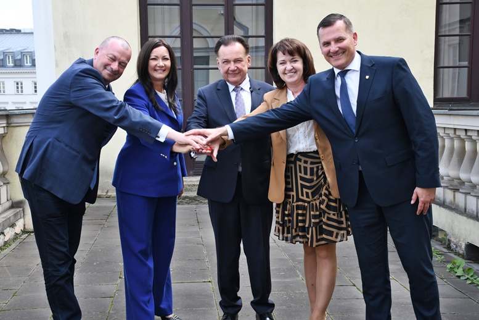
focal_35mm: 51
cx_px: 240
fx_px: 679
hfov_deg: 38.9
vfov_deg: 26.5
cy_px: 160
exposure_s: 1/250
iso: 125
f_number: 4.2
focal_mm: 34
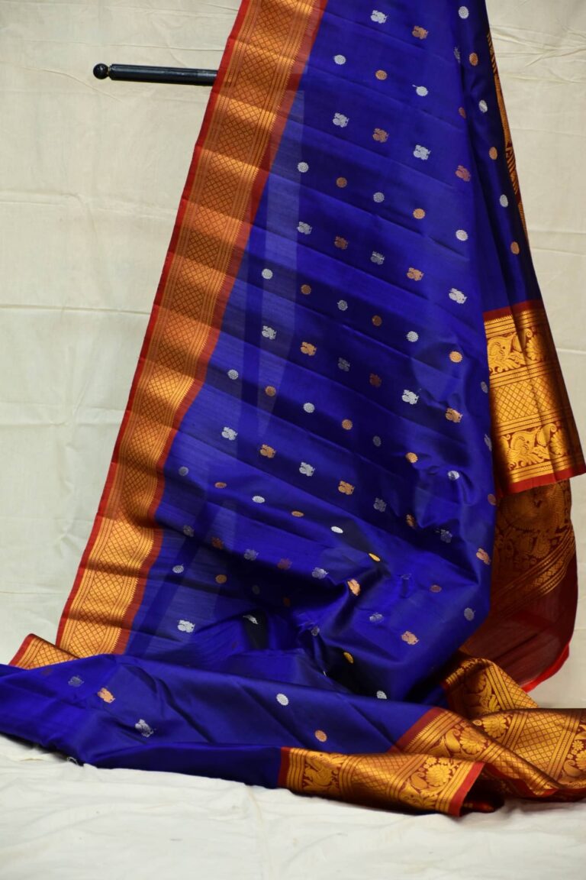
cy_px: 440
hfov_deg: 10.8
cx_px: 293
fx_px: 3113
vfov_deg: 16.1
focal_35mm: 128
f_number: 5.3
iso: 200
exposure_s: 1/13
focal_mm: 85
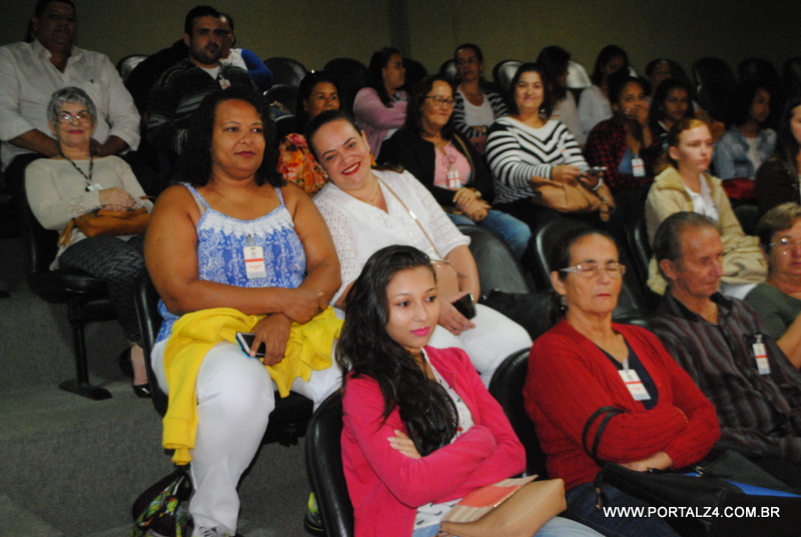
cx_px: 400
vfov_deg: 34.3
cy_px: 268
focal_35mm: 39
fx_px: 869
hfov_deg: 49.5
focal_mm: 26
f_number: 4.2
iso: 1600
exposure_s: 1/30
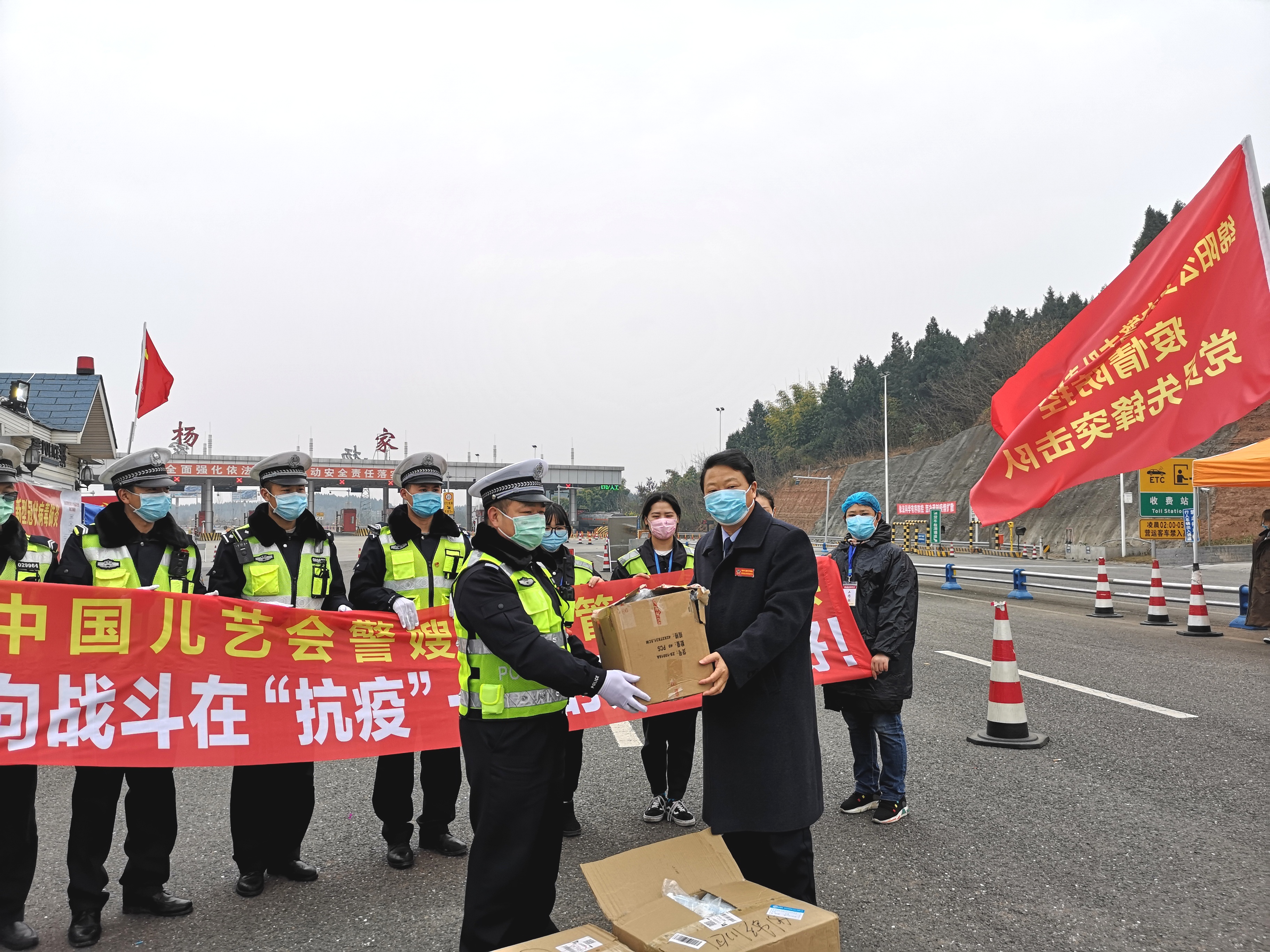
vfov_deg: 51.4
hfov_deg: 65.3
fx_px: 991
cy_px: 476
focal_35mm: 27
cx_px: 635
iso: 50
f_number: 1.8
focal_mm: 3.95
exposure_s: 1/1460
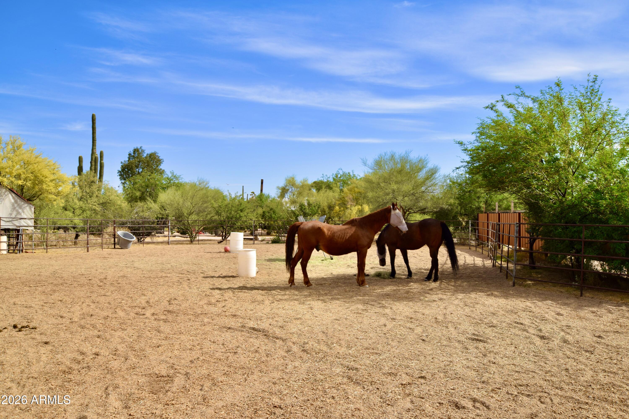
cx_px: 314
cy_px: 210
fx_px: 524
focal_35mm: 30
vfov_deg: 43.6
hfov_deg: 61.9
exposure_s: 1/200
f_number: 9
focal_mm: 20
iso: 100
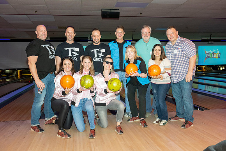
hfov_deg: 55.8
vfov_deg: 38.9
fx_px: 213
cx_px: 113
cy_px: 76
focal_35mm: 34
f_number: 5.6
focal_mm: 33.5
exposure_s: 1/60
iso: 1600
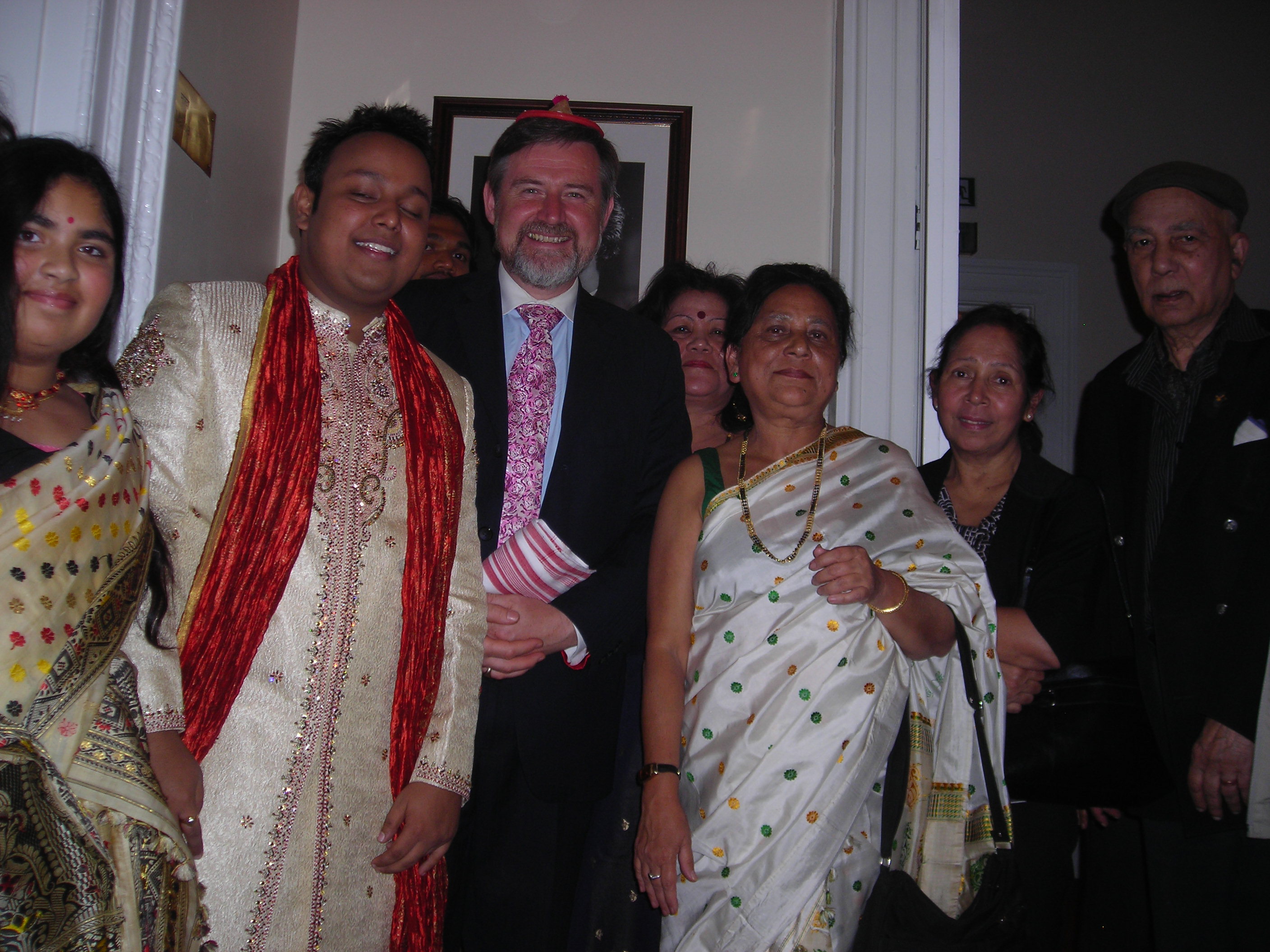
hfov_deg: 49.0
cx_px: 635
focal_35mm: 38
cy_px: 476
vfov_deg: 37.7
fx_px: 1394
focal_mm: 6.3
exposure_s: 1/60.1
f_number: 3.2
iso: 61
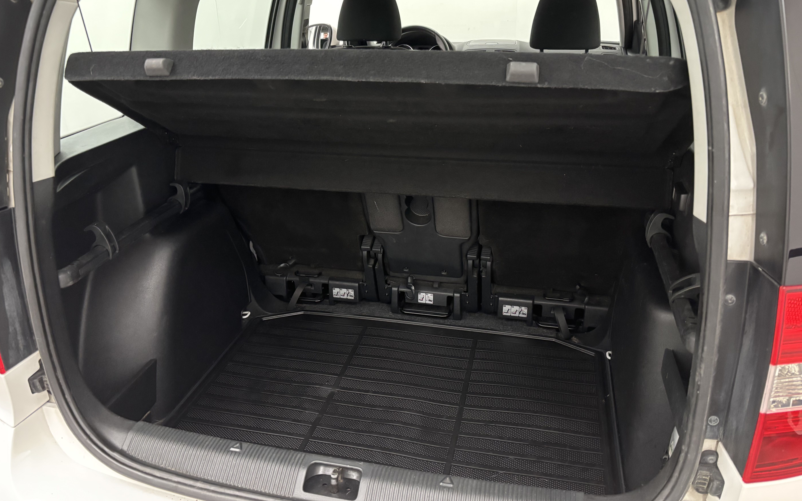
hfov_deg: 66.5
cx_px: 395
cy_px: 211
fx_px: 612
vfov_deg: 44.4
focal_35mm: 28
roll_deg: +1.9
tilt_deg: -22.0
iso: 640
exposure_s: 1/31
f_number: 1.6
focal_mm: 5.96
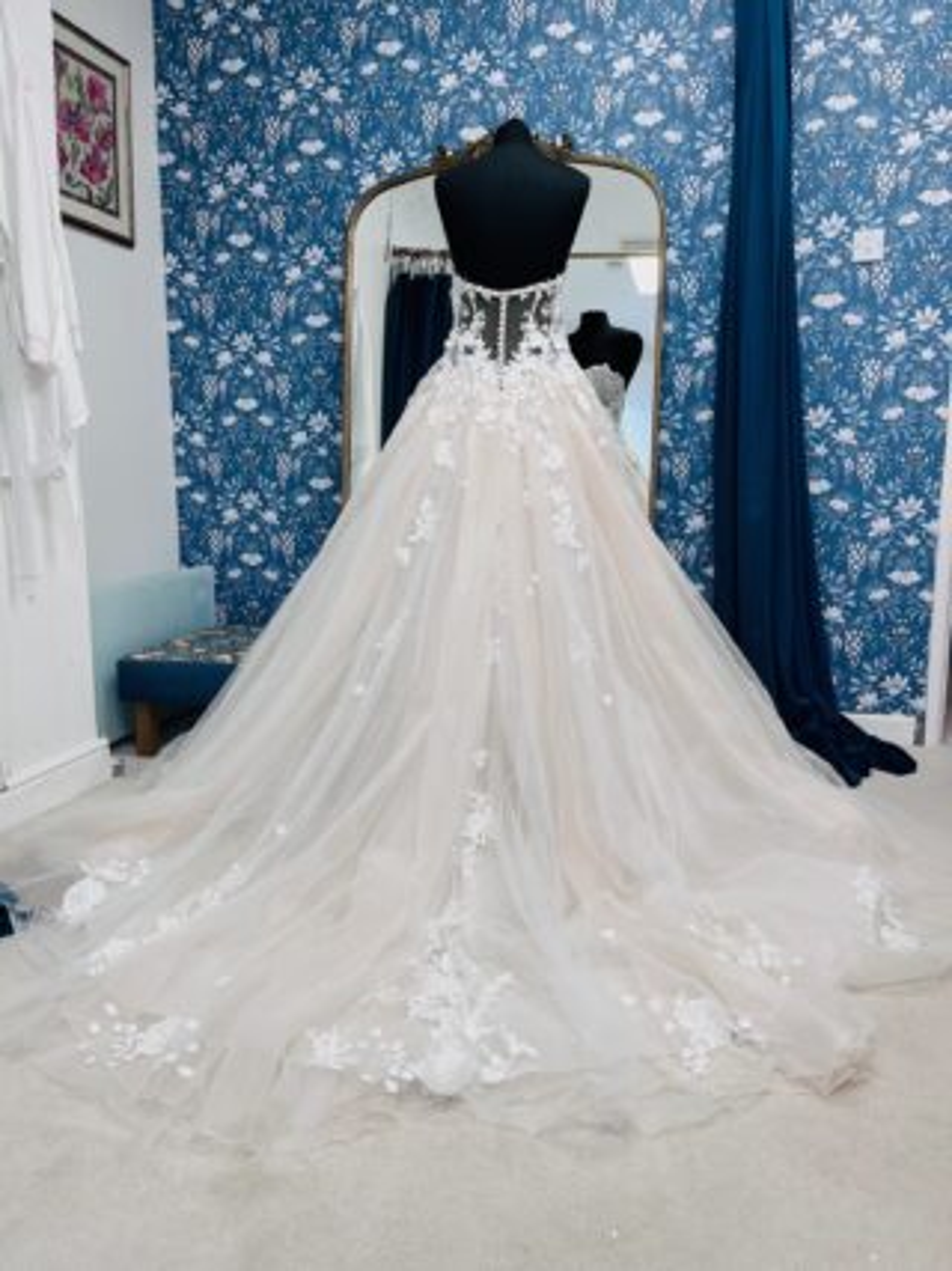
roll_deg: +1.0
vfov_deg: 67.3
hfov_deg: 53.0
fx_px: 954
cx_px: 476
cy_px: 636
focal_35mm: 26
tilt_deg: -9.3
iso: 50
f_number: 1.6
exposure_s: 1/100
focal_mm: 5.1
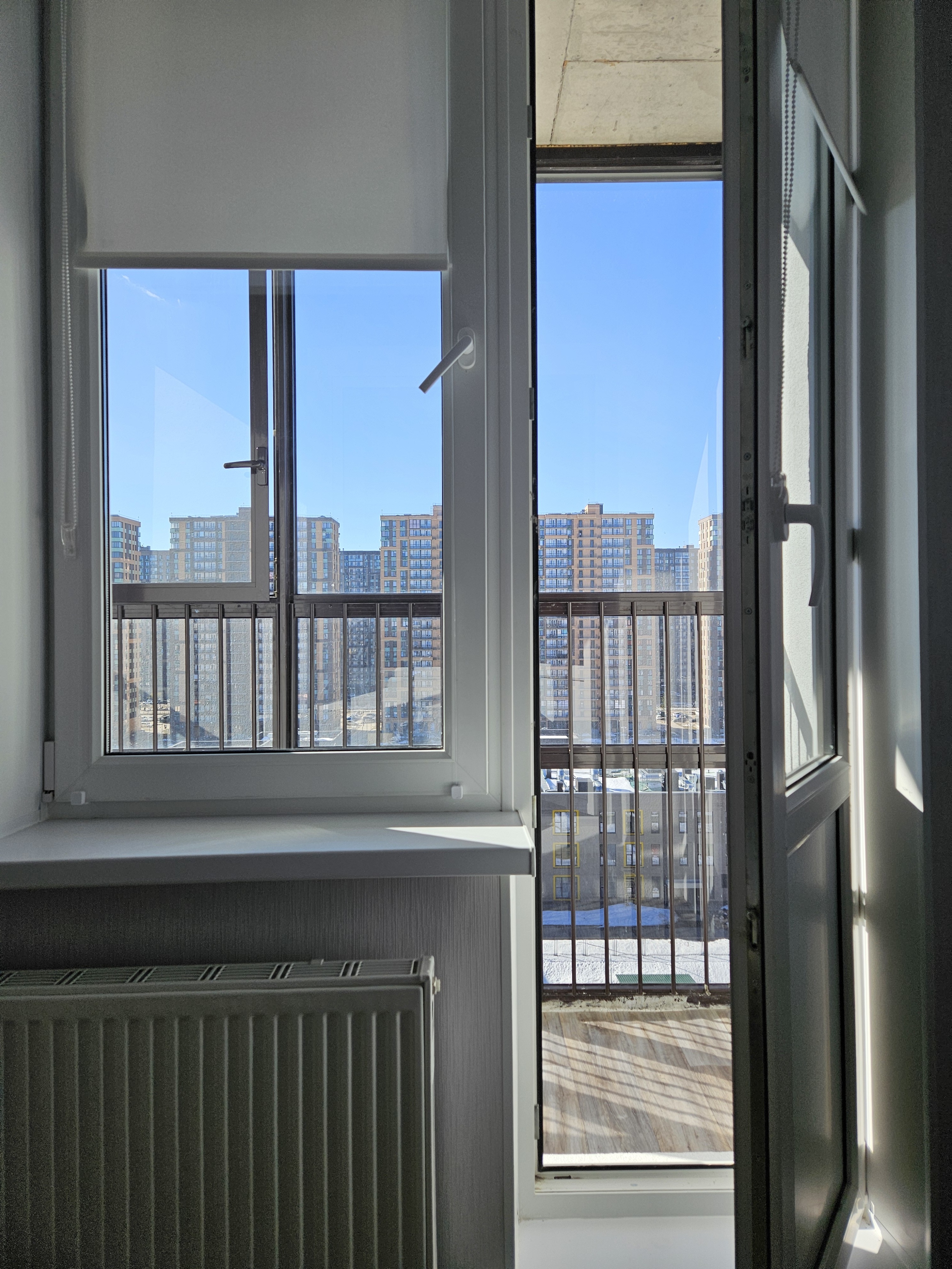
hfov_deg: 58.9
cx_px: 476
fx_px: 843
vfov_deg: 73.9
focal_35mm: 23
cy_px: 634
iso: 50
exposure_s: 1/2000
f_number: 1.8
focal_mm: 5.4
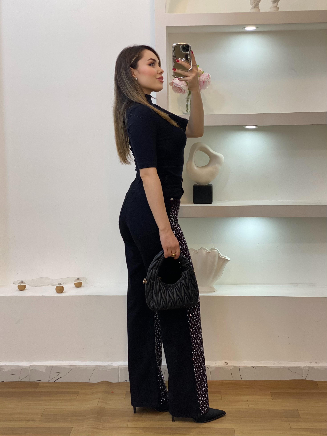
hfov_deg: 28.0
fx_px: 655
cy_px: 218
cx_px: 164
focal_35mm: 52
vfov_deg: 36.8
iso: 80
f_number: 2
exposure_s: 1/100
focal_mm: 6
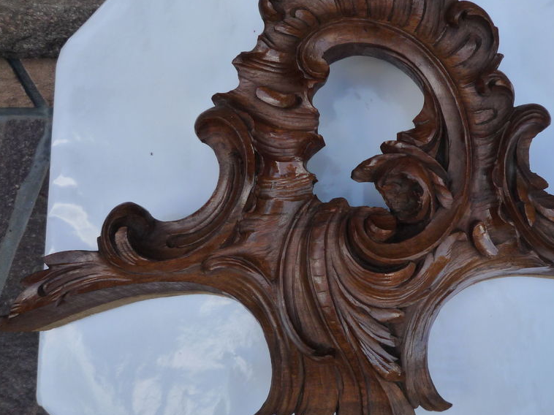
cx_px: 356
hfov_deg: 54.5
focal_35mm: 33
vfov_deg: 42.9
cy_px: 195
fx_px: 528
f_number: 2.8
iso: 160
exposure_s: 1/320
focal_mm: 4.4
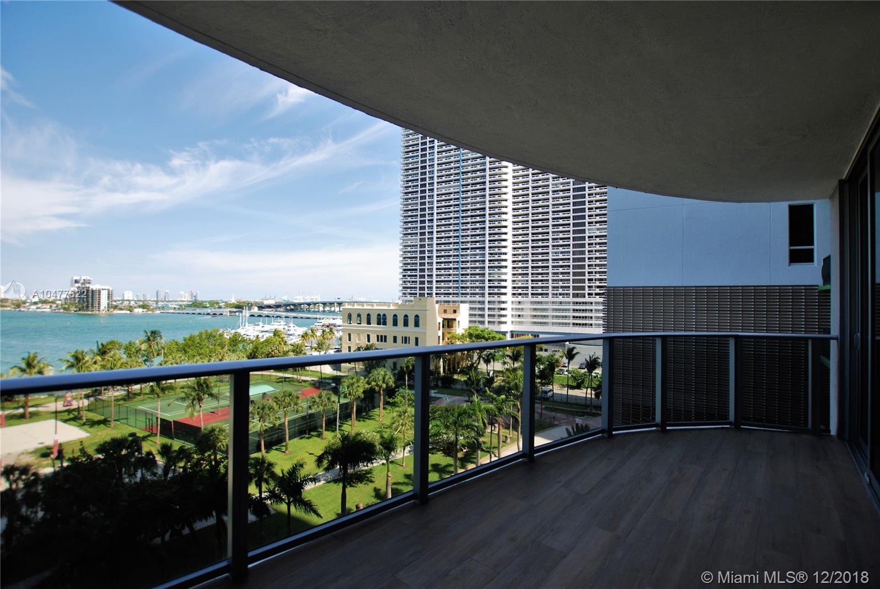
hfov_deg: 100.3
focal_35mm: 15
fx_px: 367
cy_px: 294
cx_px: 440
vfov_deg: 77.4
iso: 100
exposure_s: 1/640
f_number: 3.5
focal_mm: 10
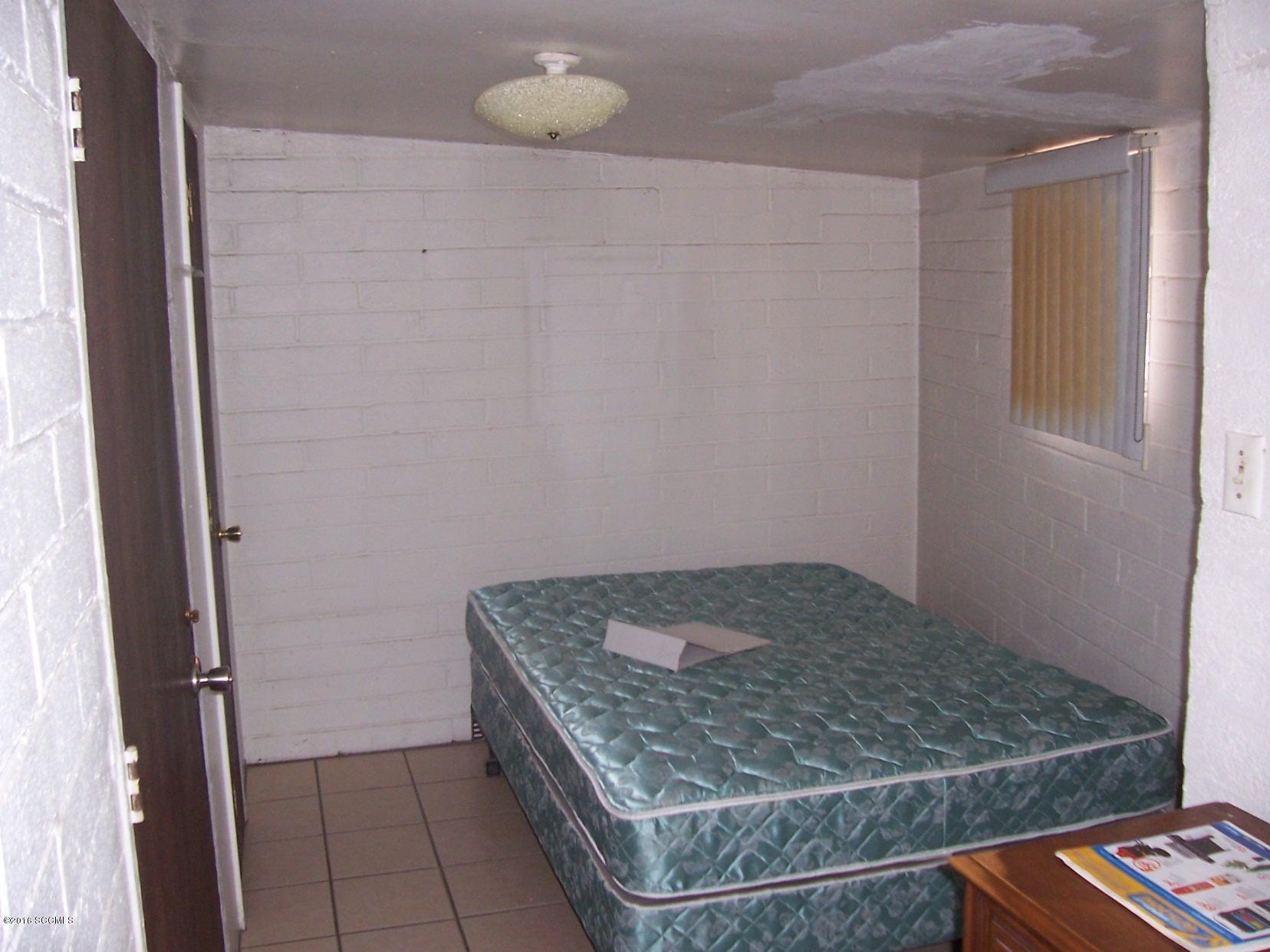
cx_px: 635
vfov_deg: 41.8
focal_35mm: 34
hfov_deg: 54.0
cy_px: 476
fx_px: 1247
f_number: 2.7
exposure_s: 1/60
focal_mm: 5.6
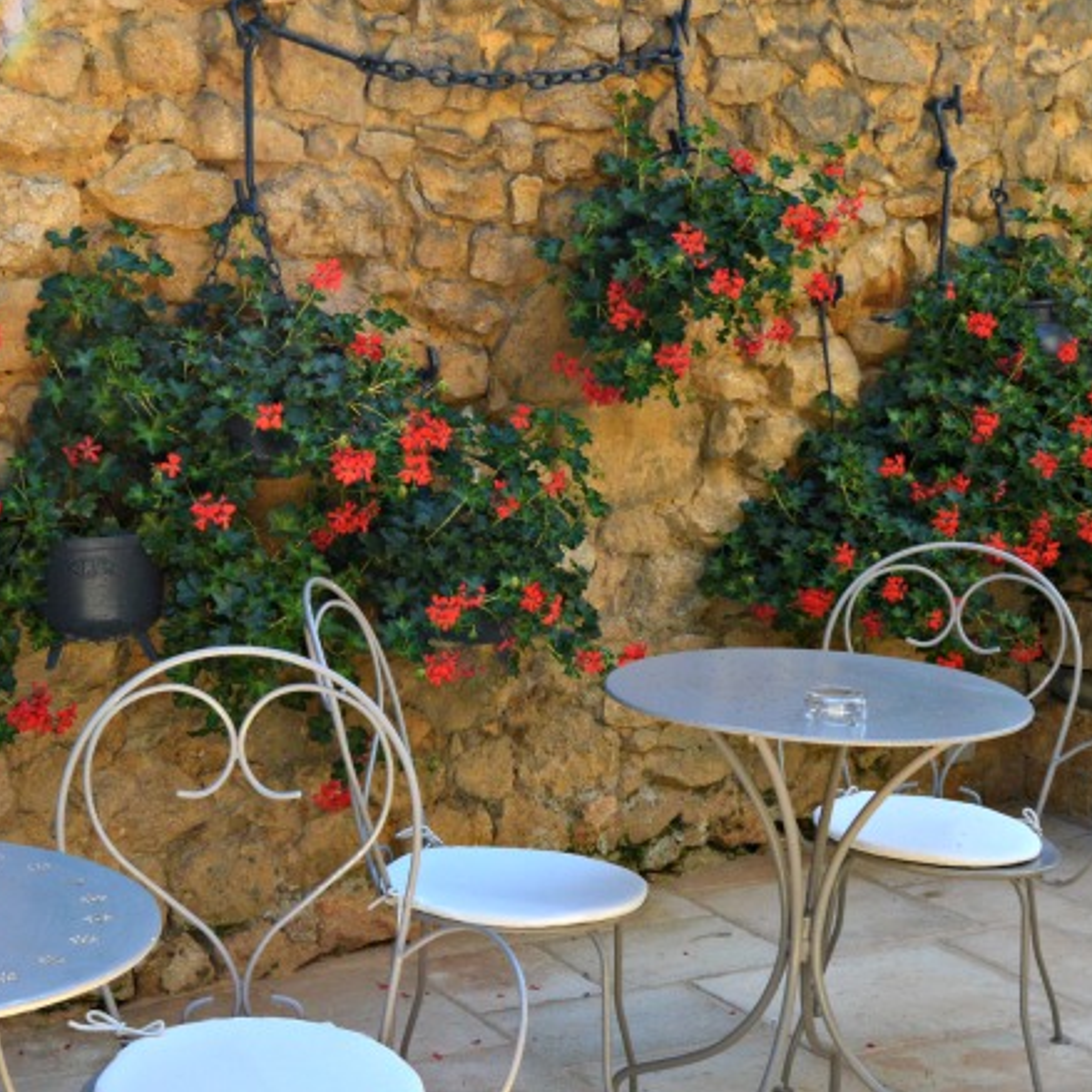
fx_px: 2070
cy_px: 608
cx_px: 296
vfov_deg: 29.5
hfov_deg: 29.2
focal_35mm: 58
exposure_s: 1/160
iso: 400
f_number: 9
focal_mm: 20
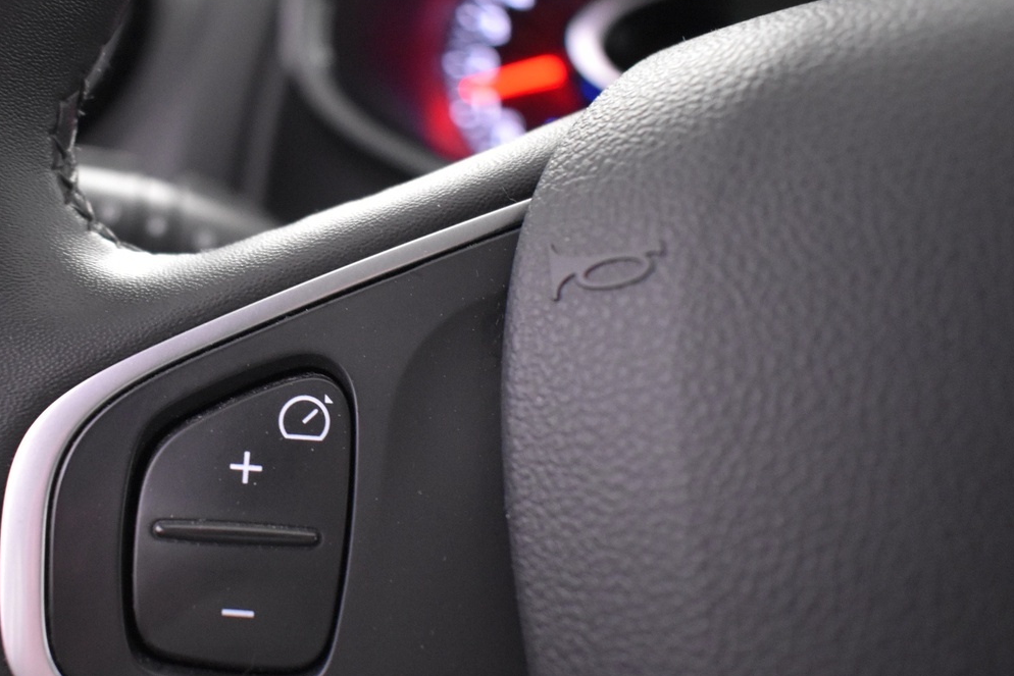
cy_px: 393
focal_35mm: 44
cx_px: 277
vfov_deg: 30.5
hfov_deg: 43.3
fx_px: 1239
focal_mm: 18
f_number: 3.5
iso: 3200
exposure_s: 1/20
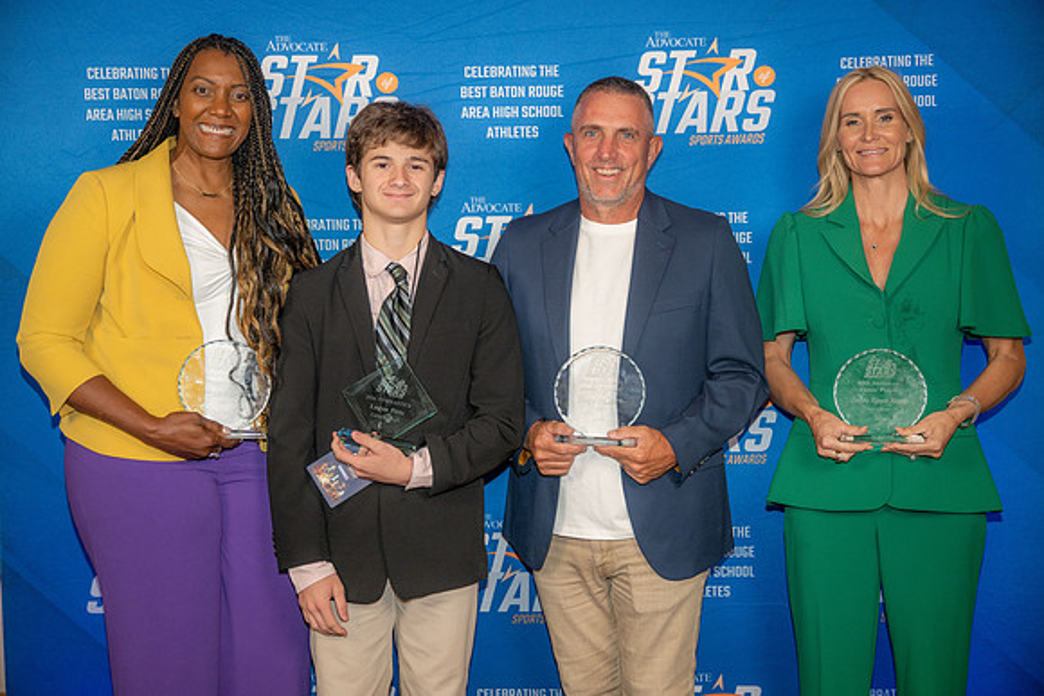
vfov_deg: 28.7
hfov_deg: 41.9
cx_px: 522
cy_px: 348
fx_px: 1363
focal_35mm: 47
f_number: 3.2
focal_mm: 47
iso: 320
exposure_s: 1/160
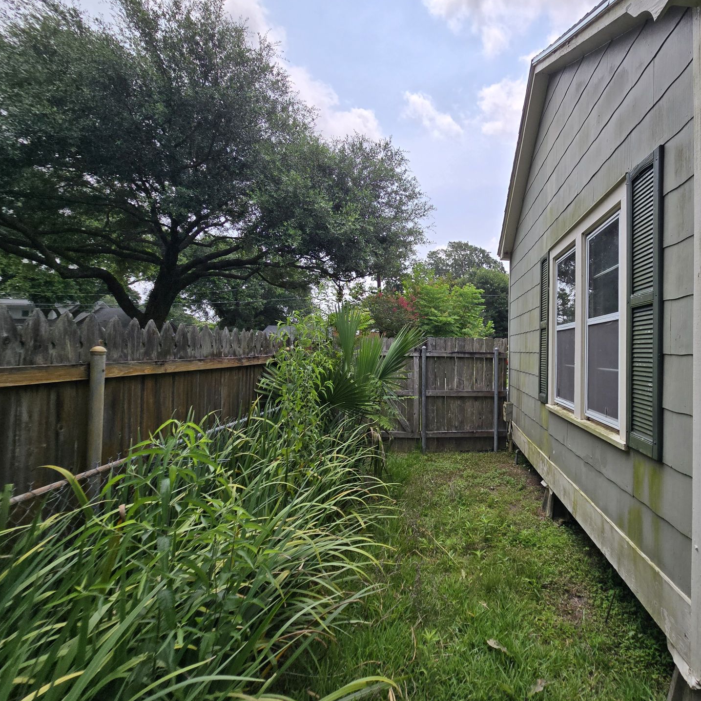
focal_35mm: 16
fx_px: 367
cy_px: 337
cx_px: 473
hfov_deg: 84.1
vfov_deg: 87.4
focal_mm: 2.2
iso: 50
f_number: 2.2
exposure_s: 1/2204
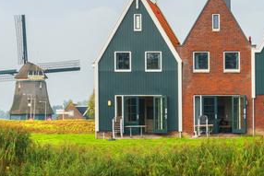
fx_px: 1108
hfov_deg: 13.3
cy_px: 121
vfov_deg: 9.1
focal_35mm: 151
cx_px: 302
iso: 100
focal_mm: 48
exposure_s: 1/100
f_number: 10
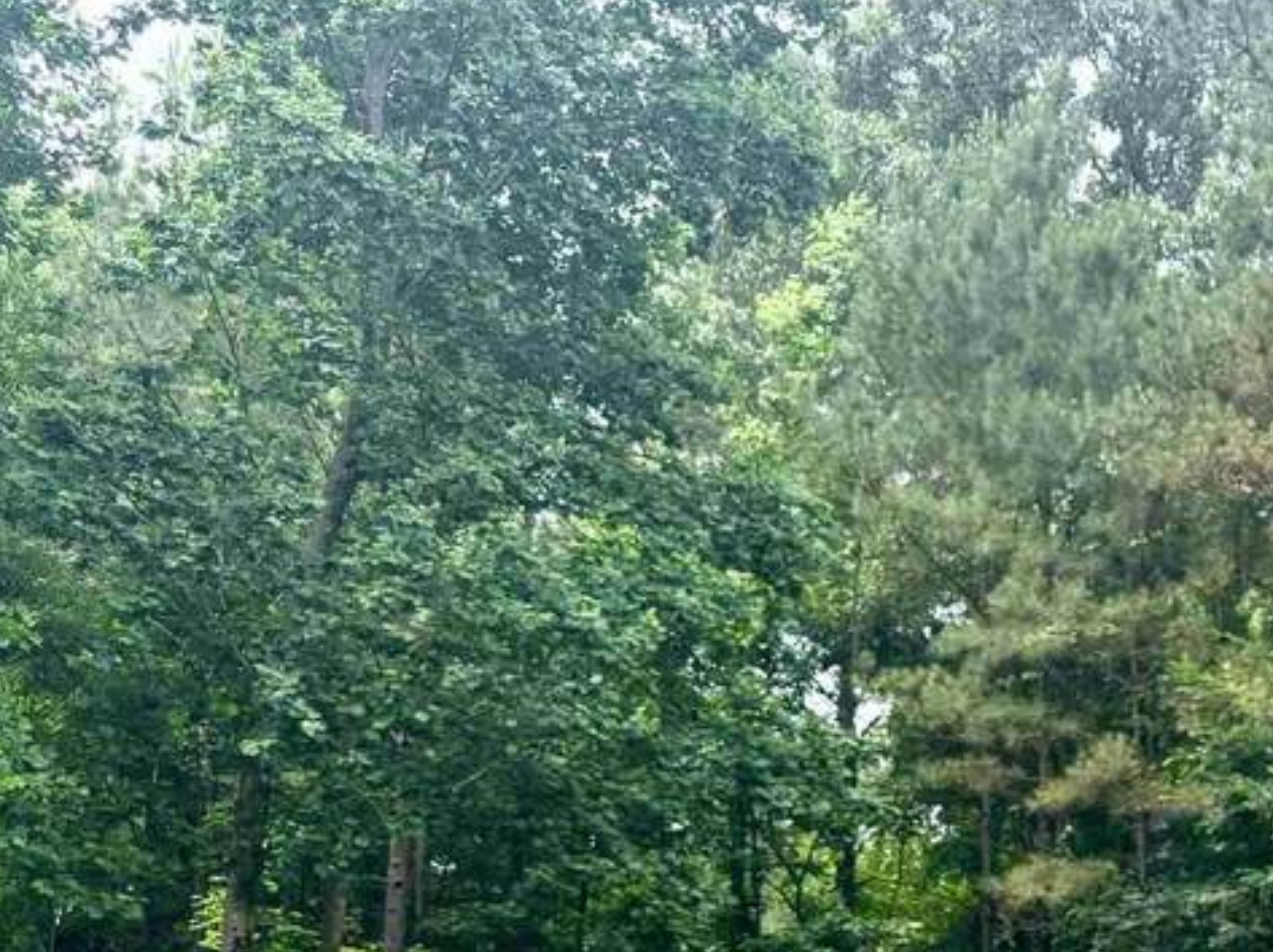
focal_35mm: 65
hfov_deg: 27.5
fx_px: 2389
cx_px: 1378
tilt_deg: +6.4
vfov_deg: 20.9
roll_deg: -0.9
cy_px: 1170
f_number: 1.78
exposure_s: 1/1139
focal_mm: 6.76
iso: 80
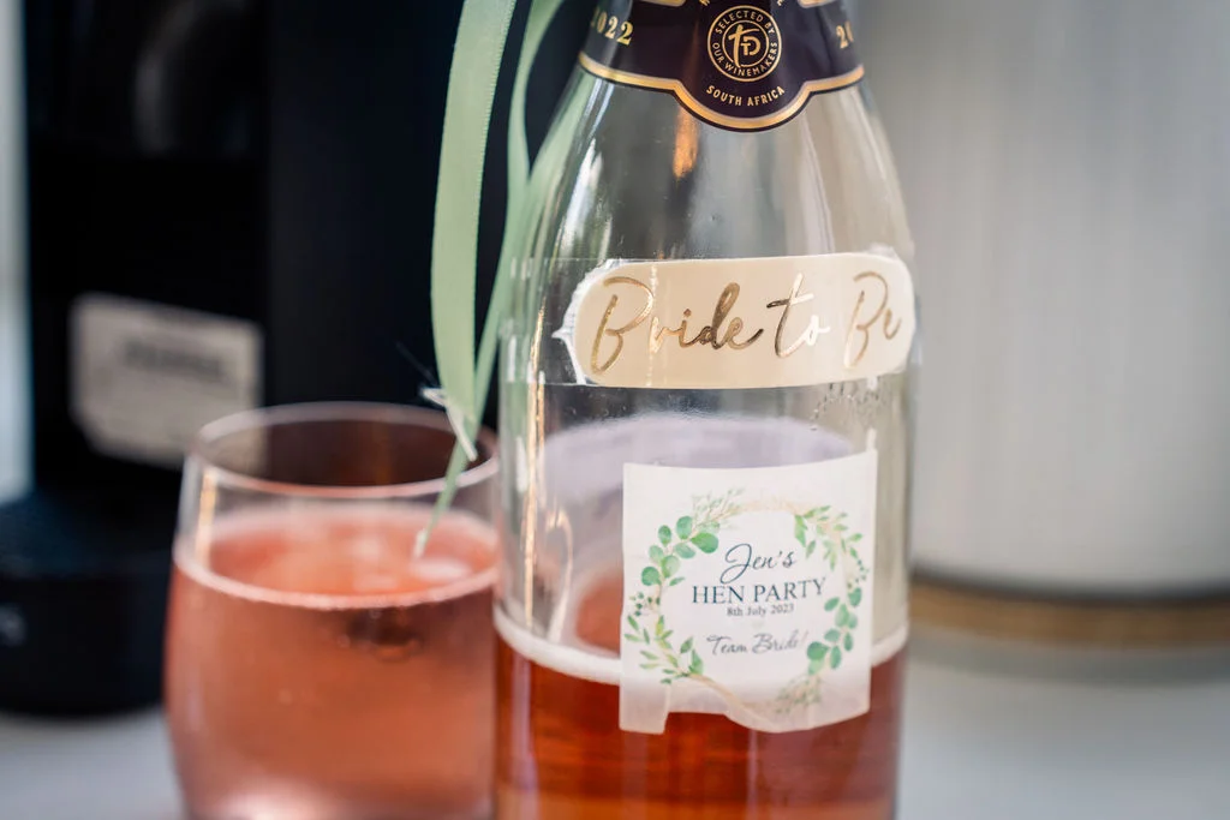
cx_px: 615
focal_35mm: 112
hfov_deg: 18.3
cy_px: 410
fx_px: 3827
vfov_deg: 12.2
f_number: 2.8
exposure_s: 1/200
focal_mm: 75
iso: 640
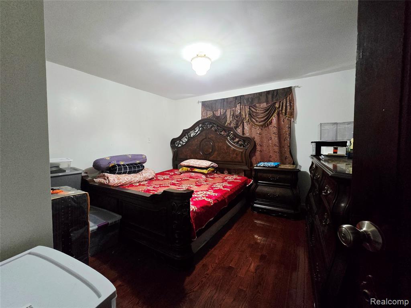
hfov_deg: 106.2
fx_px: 154
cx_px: 206
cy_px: 154
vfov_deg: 89.9
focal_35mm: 13
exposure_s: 1/60.2
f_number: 2.2
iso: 1250
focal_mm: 2.2
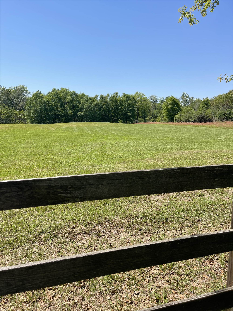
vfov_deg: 69.4
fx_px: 224
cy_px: 156
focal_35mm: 25
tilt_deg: -9.5
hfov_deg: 54.9
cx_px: 116
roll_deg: -0.1
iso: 32
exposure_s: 1/3165
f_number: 1.6
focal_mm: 5.1
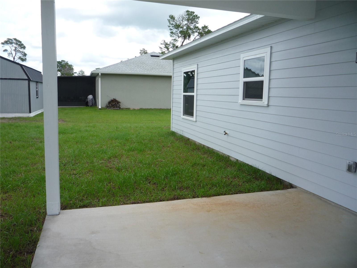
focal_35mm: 30
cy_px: 134
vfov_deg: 46.8
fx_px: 309
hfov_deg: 60.0
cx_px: 178
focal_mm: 5.2
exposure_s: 1/400
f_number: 4
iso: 100
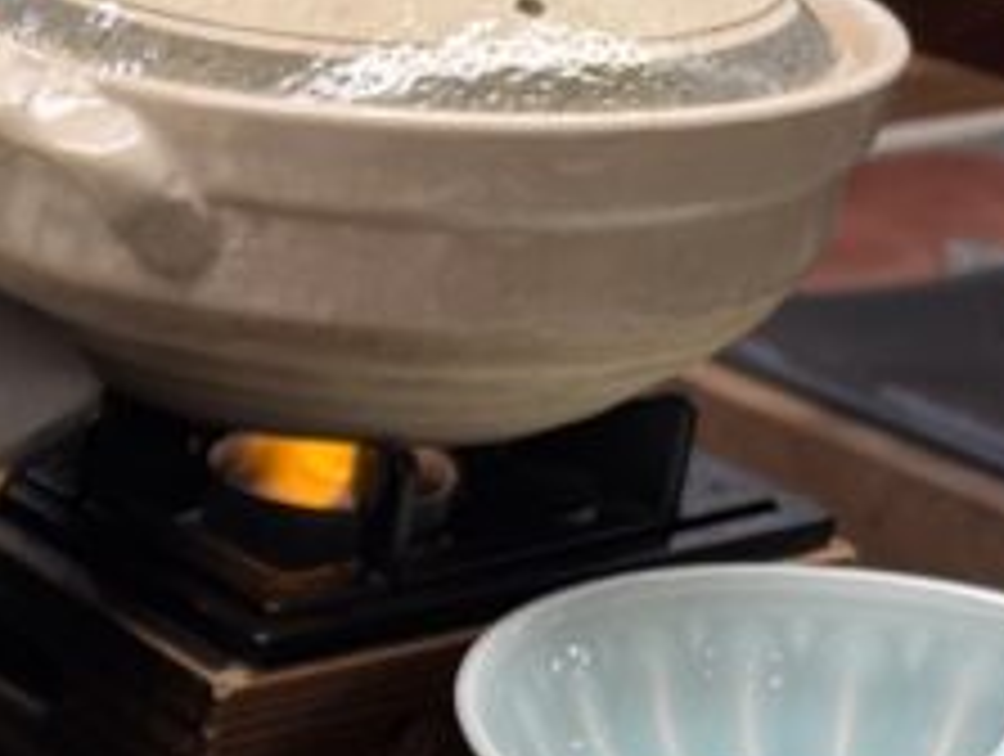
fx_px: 3196
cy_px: 1174
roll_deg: +1.6
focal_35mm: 110
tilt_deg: -33.5
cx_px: -873
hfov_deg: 15.1
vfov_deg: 12.7
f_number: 1.78
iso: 200
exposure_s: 1/120
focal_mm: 6.76
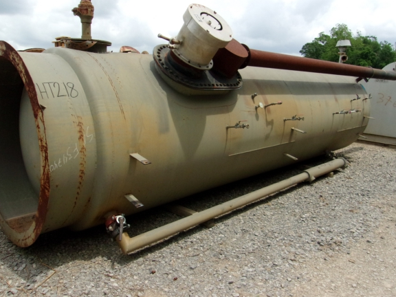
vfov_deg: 46.8
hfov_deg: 59.9
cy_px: 139
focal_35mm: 30
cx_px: 190
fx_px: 343
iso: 200
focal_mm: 4.9
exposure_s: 1/250
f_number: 10.4
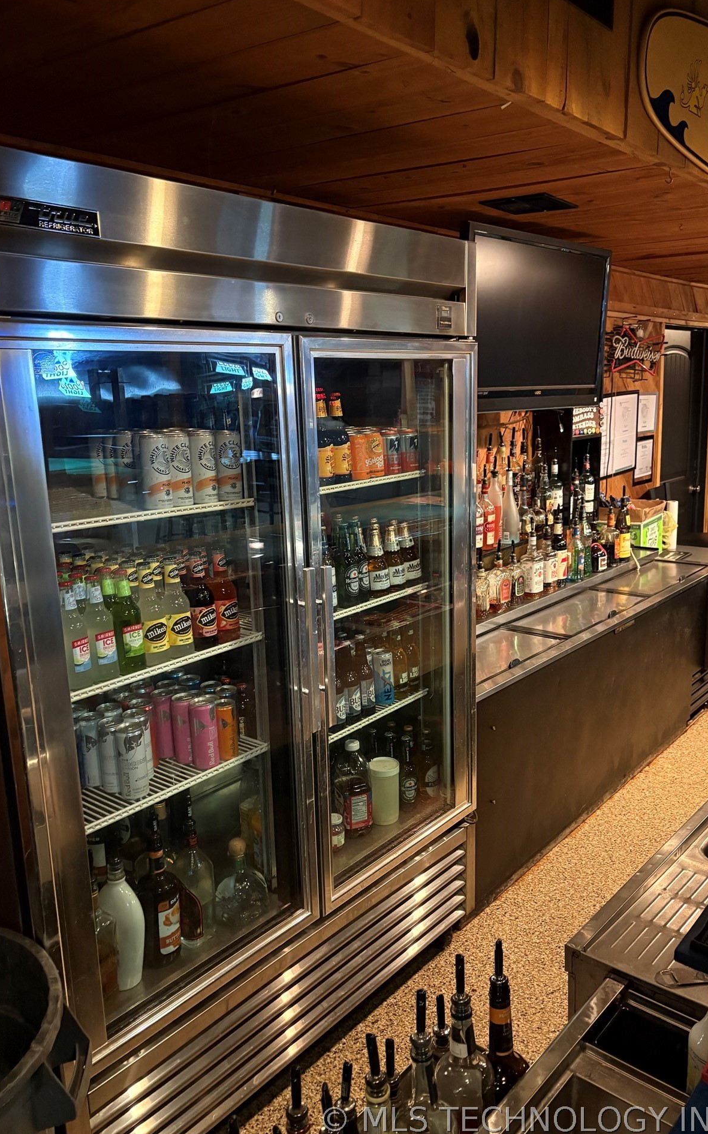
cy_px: 570
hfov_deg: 44.4
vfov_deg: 66.5
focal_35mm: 28
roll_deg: +1.5
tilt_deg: -12.0
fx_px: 865
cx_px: 406
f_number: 1.6
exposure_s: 1/30
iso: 640
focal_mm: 5.96
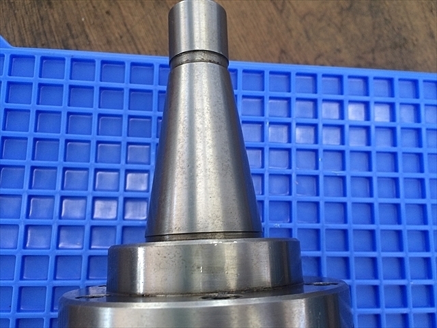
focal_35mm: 29
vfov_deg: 48.2
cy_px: 164
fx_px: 366
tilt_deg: -77.1
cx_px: 218
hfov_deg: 61.7
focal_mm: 4.15
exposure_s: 1/30
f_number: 2.2
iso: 64
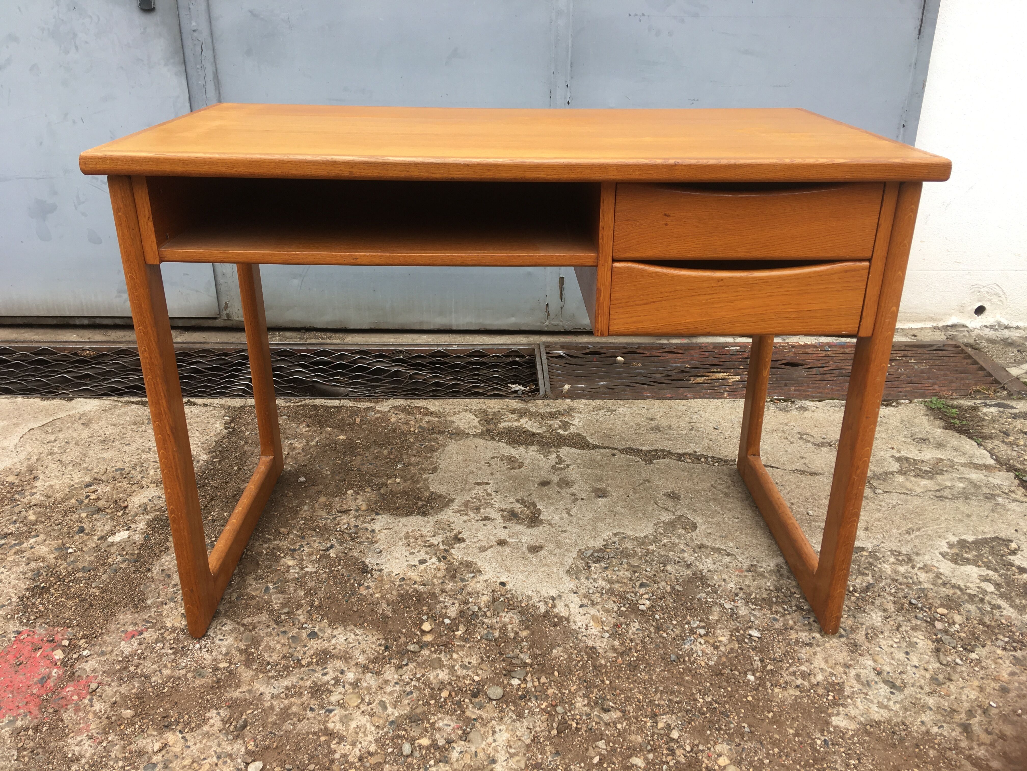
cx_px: 514
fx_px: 860
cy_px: 386
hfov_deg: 61.7
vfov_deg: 48.2
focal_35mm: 29
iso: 25
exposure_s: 1/107
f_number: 2.2
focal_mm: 4.15
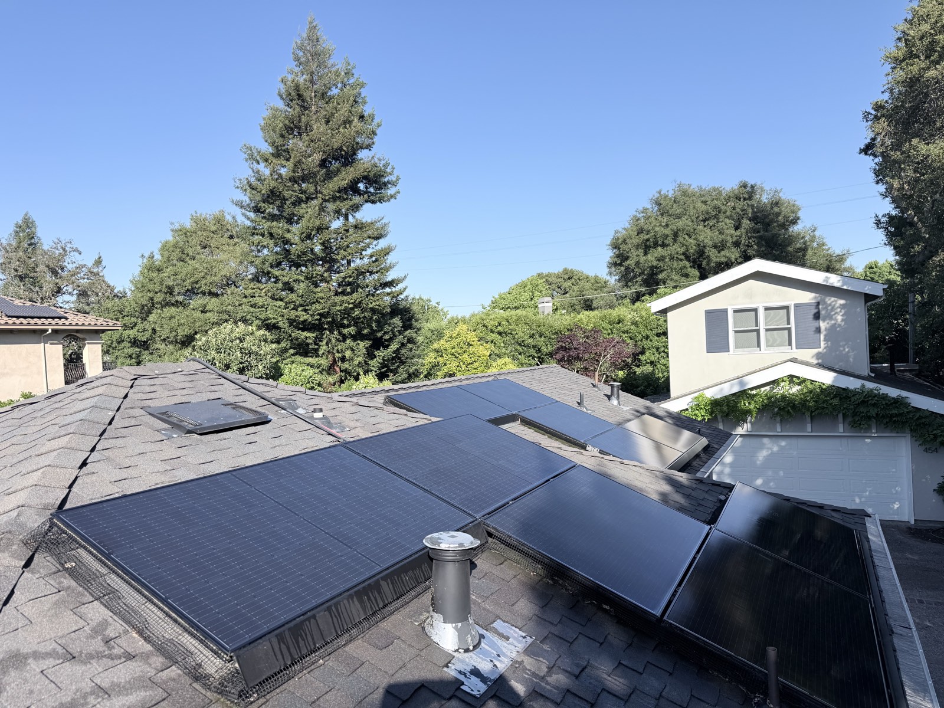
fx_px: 654
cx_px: 472
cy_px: 354
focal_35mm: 24
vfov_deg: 56.8
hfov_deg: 71.6
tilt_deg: -0.4
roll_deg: +3.3
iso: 80
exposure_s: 1/2703
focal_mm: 6.76
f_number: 1.78
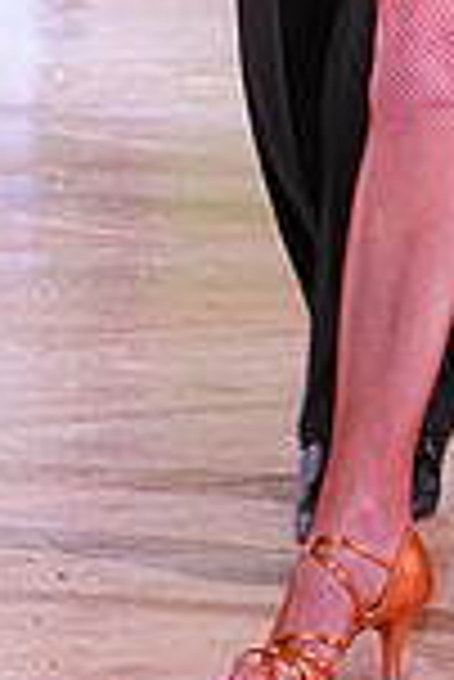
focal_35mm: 322
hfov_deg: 4.3
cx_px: 357
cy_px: -360
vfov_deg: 6.3
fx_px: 6077
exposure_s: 1/320
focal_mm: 84
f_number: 5.6
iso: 4000
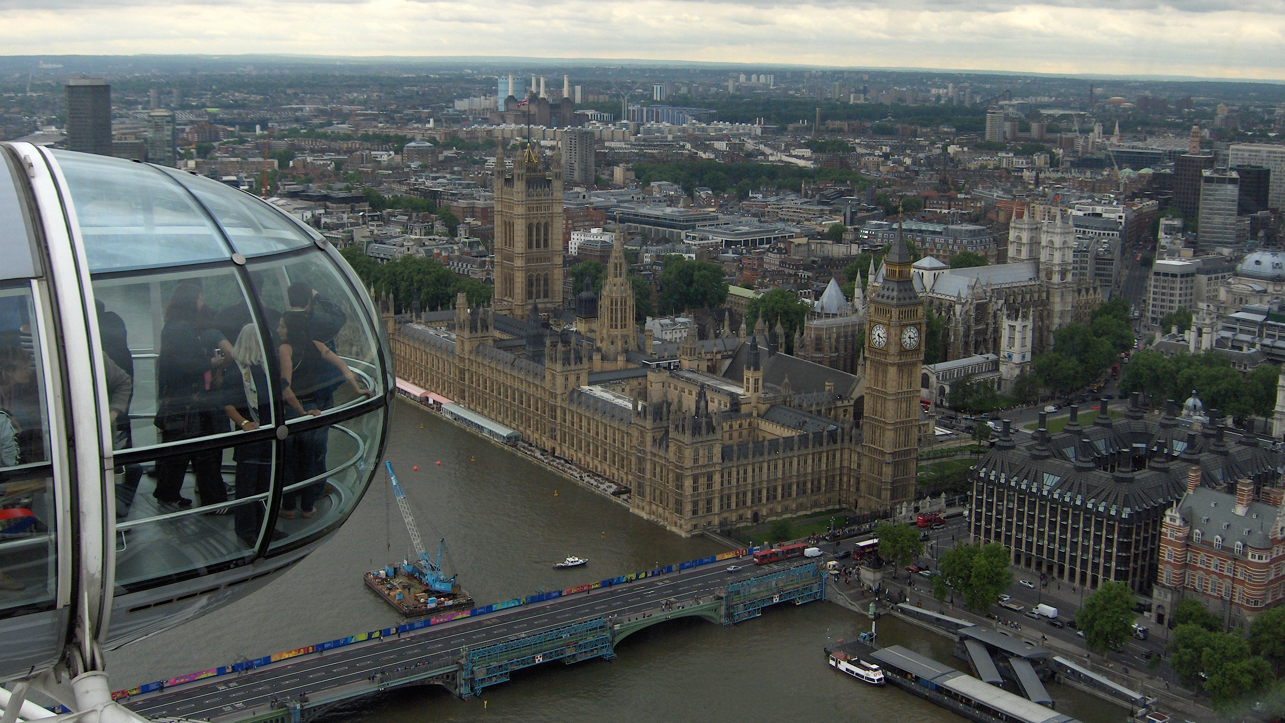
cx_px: 647
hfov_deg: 47.4
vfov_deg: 27.7
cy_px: 332
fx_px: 1465
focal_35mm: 43
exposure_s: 1/400
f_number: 2.8
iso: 100
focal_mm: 8
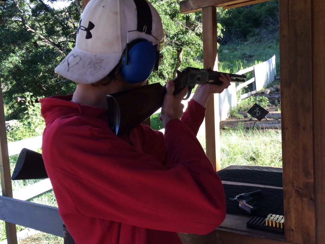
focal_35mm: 34
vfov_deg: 41.8
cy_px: 124
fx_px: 319
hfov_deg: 53.9
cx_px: 173
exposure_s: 1/146
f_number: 2.2
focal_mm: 4.15
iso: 32
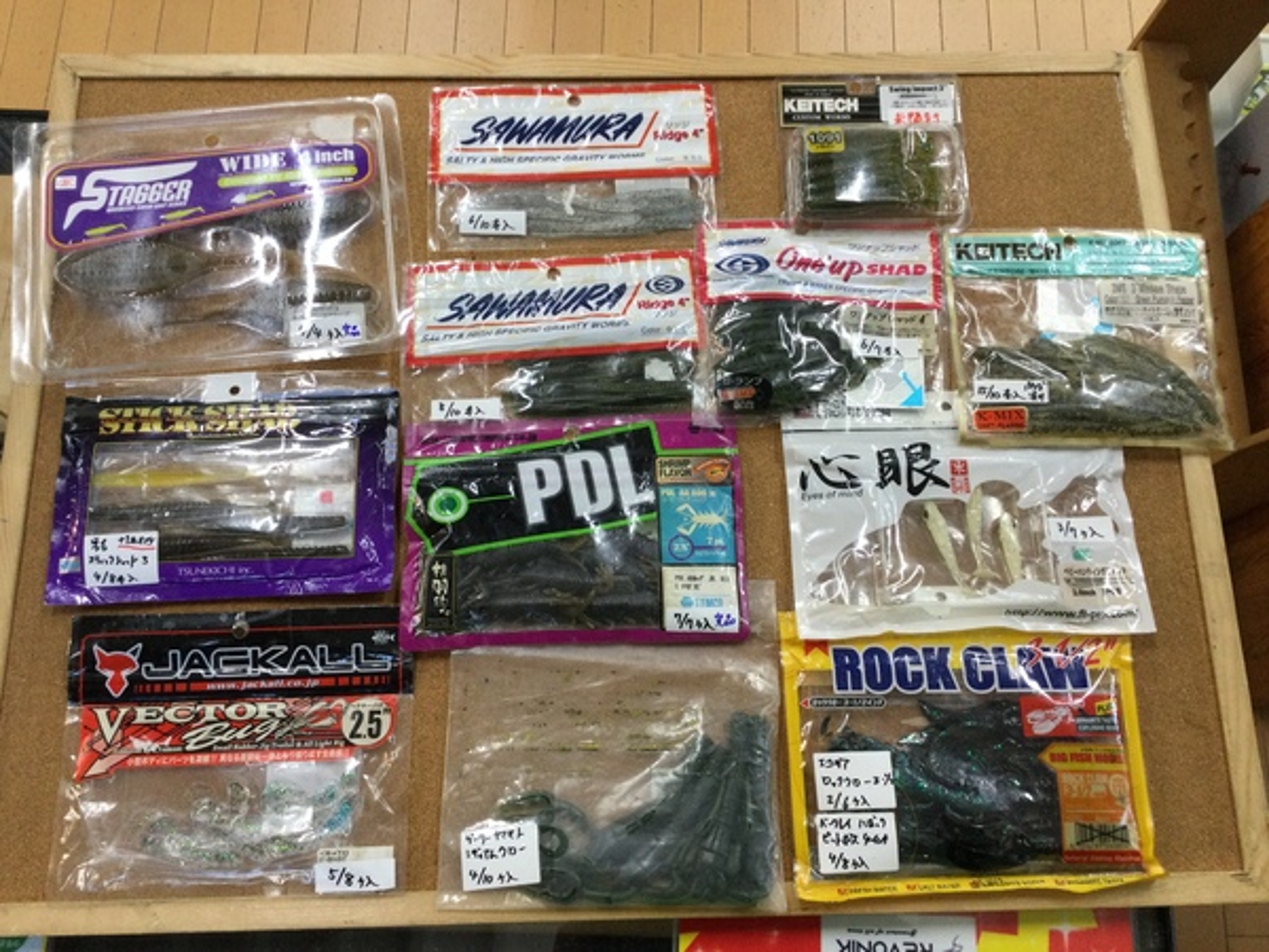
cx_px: 634
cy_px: 476
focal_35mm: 31
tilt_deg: -74.8
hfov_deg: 58.4
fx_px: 1136
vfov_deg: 45.4
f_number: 2.4
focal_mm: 3.3
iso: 32
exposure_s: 1/30
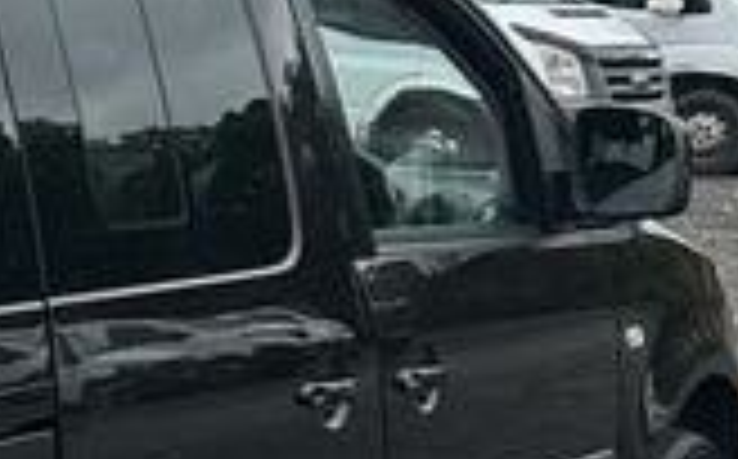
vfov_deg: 9.4
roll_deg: +0.4
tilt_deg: -5.7
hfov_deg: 13.5
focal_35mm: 139
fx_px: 2792
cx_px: -576
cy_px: 194
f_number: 1.78
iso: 80
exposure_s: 1/2525
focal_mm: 6.86
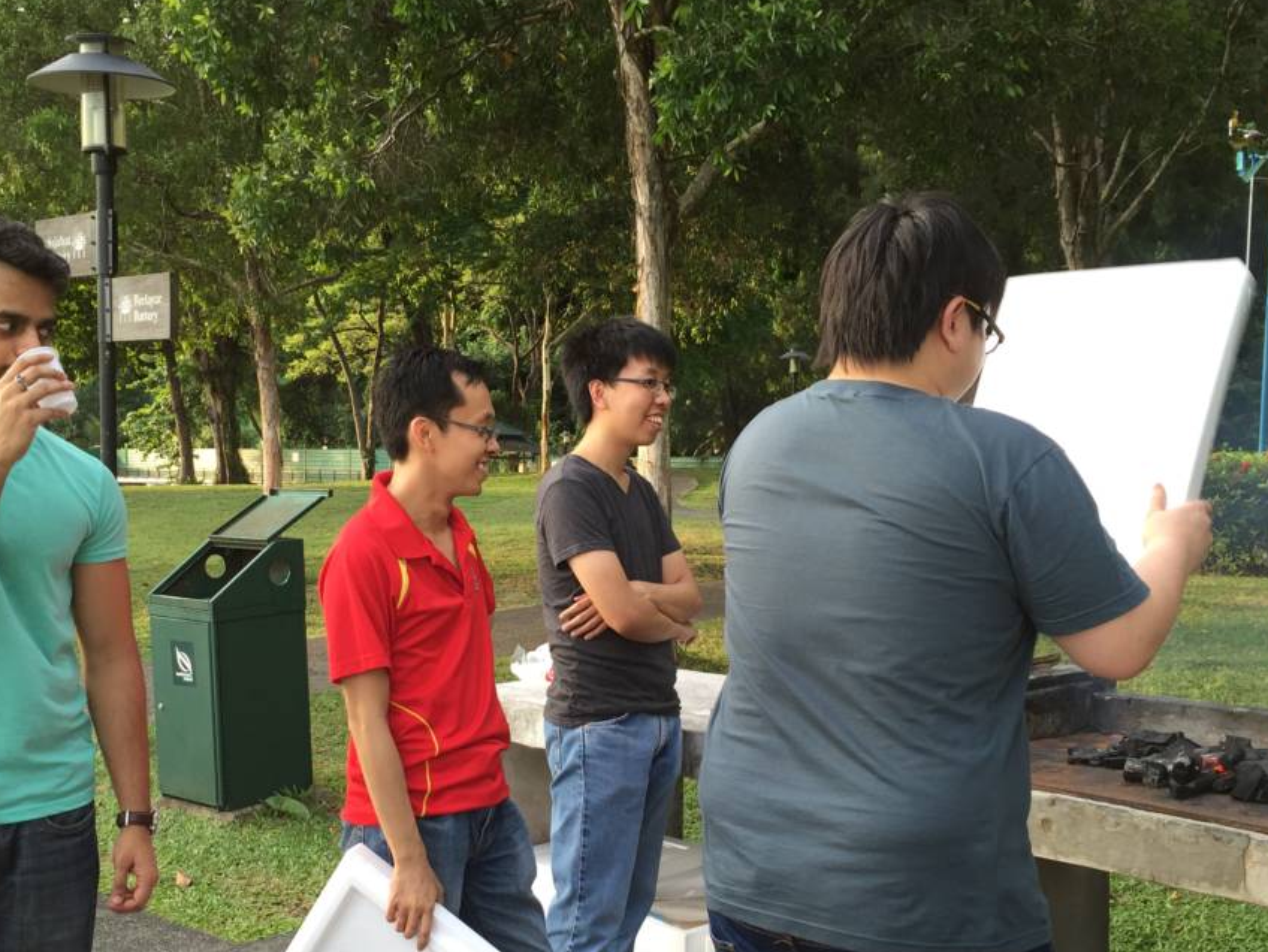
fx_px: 1466
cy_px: 616
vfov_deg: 35.7
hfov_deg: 46.7
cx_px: 580
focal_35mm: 40
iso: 40
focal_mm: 4.15
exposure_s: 1/100
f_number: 2.2
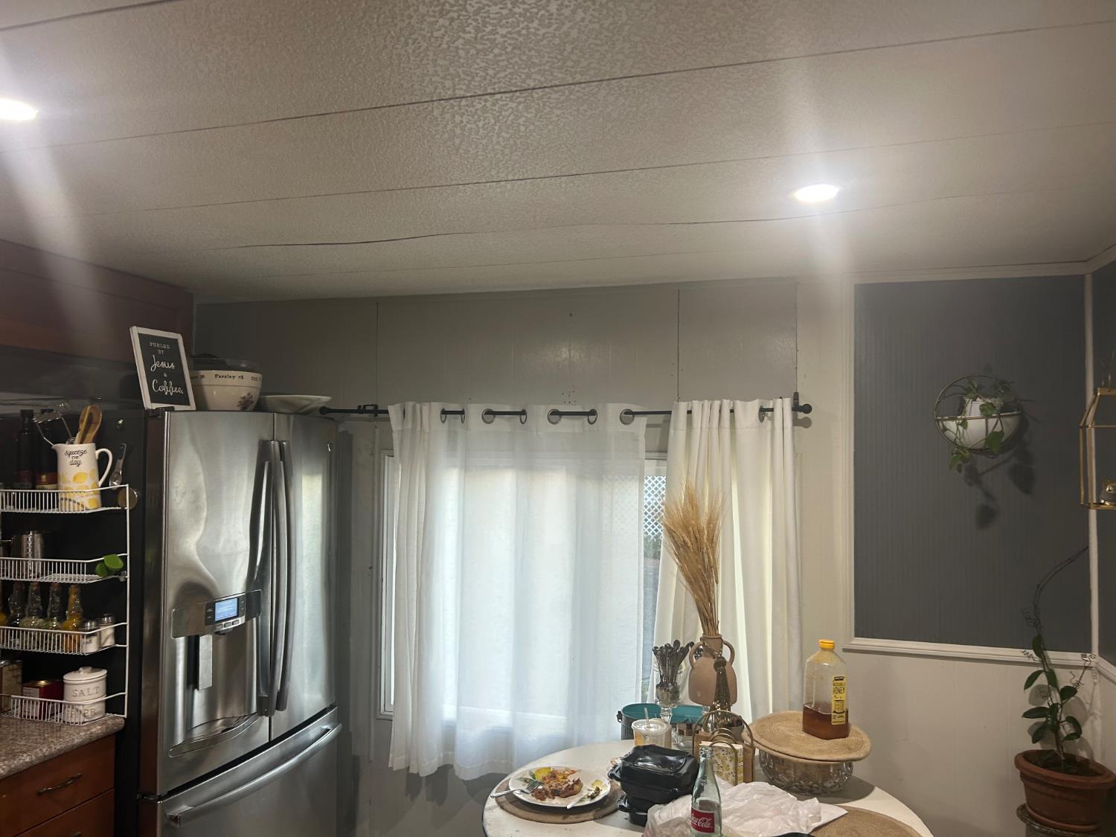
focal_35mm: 26
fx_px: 838
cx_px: 558
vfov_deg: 53.1
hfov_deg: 67.3
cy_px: 418
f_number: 1.5
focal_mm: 5.7
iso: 100
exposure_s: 1/60
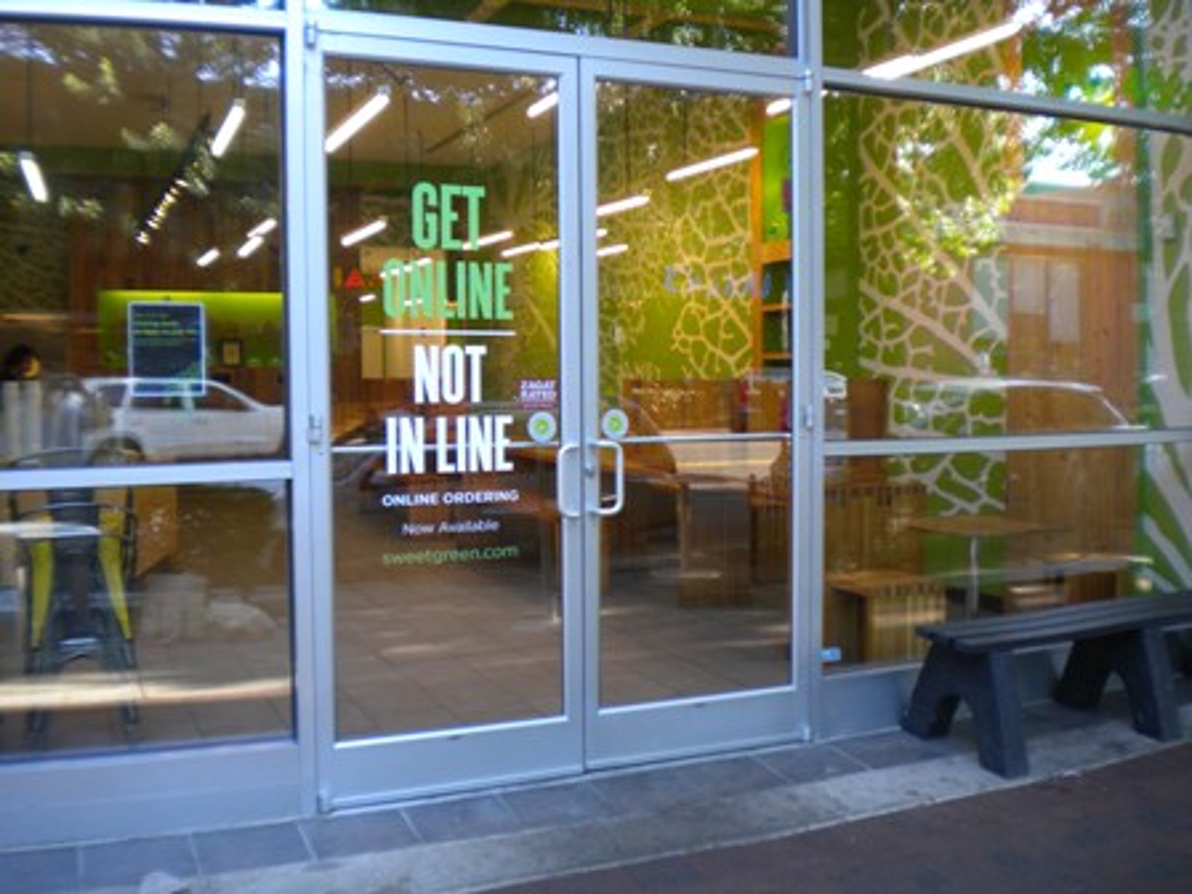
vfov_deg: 40.7
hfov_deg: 52.6
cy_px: 447
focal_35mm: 35
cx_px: 596
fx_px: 1205
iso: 170
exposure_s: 1/62.7
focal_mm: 6.3
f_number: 3.1
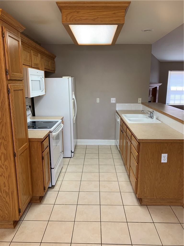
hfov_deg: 53.1
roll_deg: -0.1
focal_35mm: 26
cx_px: 92
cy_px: 123
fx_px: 184
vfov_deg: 67.3
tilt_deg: -11.7
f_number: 1.8
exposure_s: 1/60
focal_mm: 4.25
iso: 50
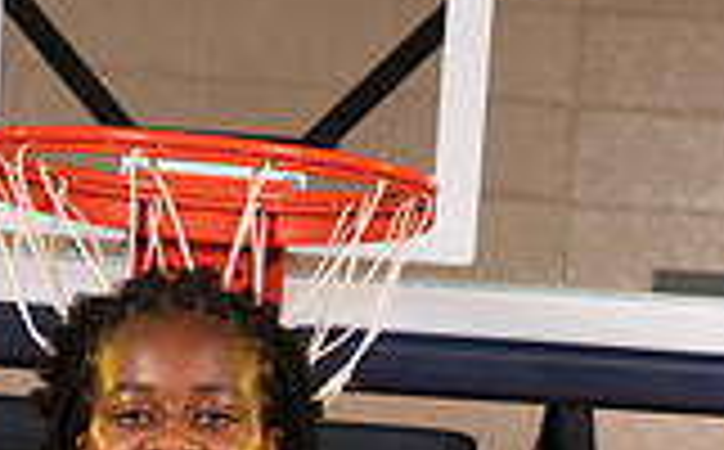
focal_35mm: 177
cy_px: 976
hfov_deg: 11.9
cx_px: 319
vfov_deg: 7.1
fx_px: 3486
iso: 320
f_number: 7.1
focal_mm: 62
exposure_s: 1/320
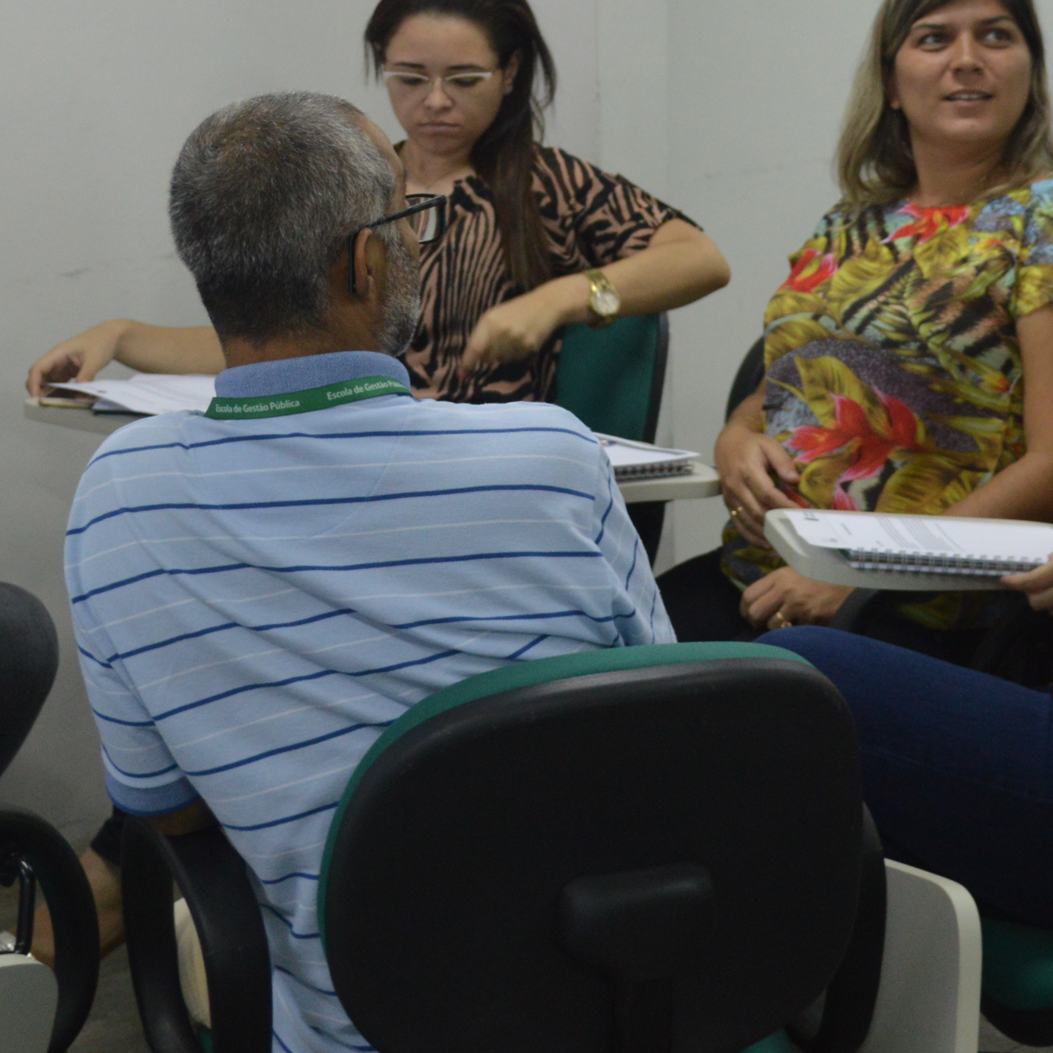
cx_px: 667
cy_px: 124
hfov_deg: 18.8
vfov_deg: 18.6
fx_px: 3166
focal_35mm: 92
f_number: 4.2
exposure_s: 1/60
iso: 720
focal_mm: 26
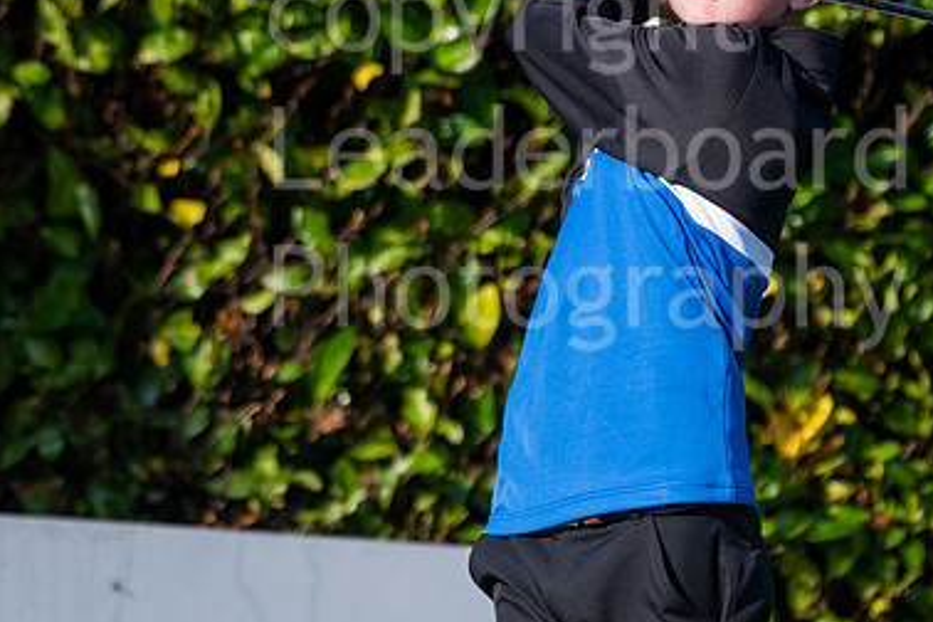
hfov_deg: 2.4
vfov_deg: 1.6
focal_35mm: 851
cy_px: 172
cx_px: 592
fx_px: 22053
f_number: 5.6
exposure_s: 1/2000
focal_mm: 370
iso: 800
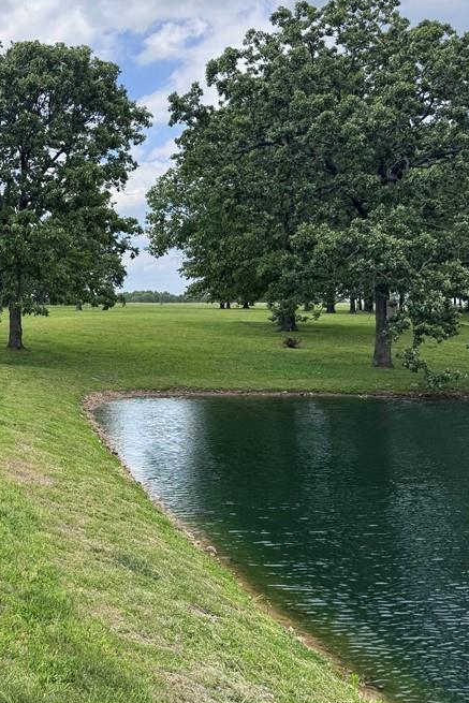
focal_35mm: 39
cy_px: 301
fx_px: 762
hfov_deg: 31.9
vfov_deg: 49.4
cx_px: 15
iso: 80
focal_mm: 6.76
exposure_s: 1/2710
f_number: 1.78
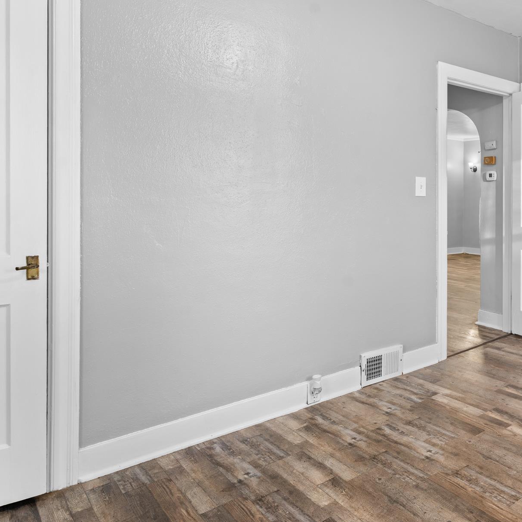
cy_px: 204
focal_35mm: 28
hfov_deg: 47.6
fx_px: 478
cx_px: 521
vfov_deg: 56.8
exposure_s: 1
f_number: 8
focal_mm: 16
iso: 250
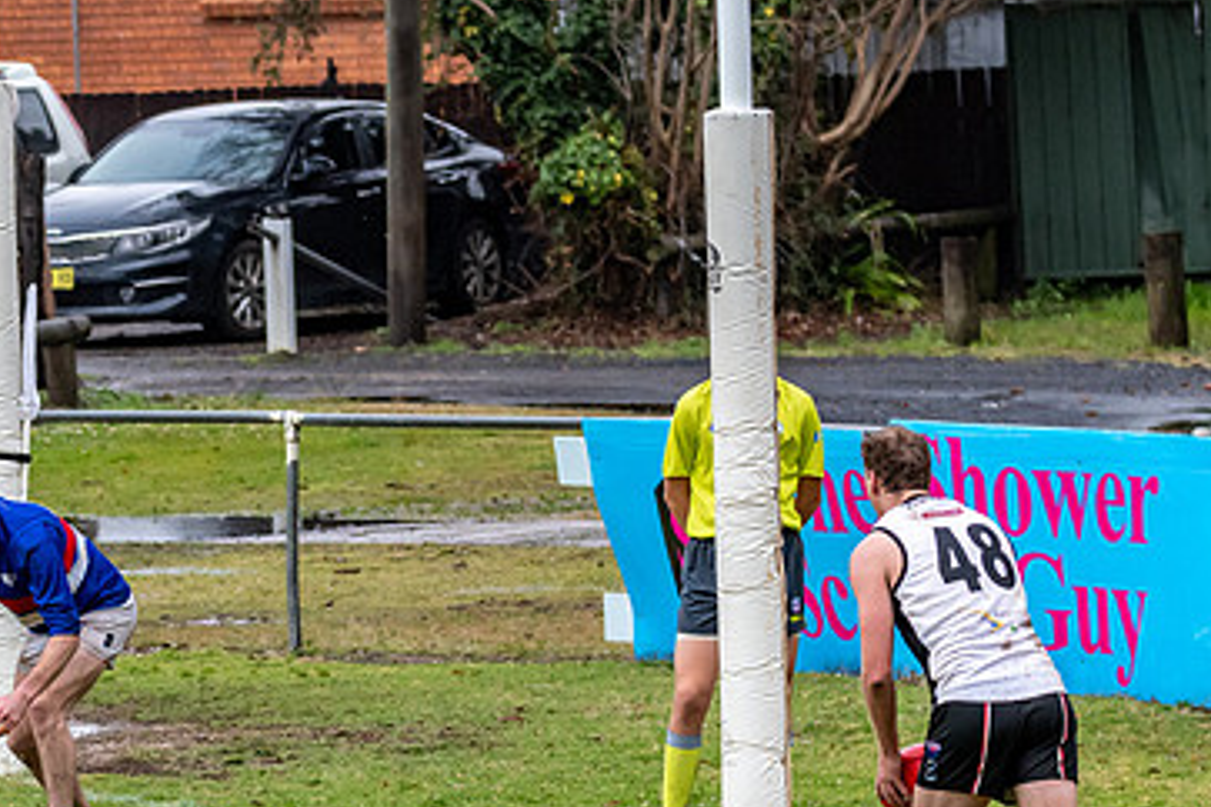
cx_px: 536
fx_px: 14934
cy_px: 649
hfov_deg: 4.6
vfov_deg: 3.1
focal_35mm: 444
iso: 1250
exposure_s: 1/3200
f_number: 7.1
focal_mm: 170
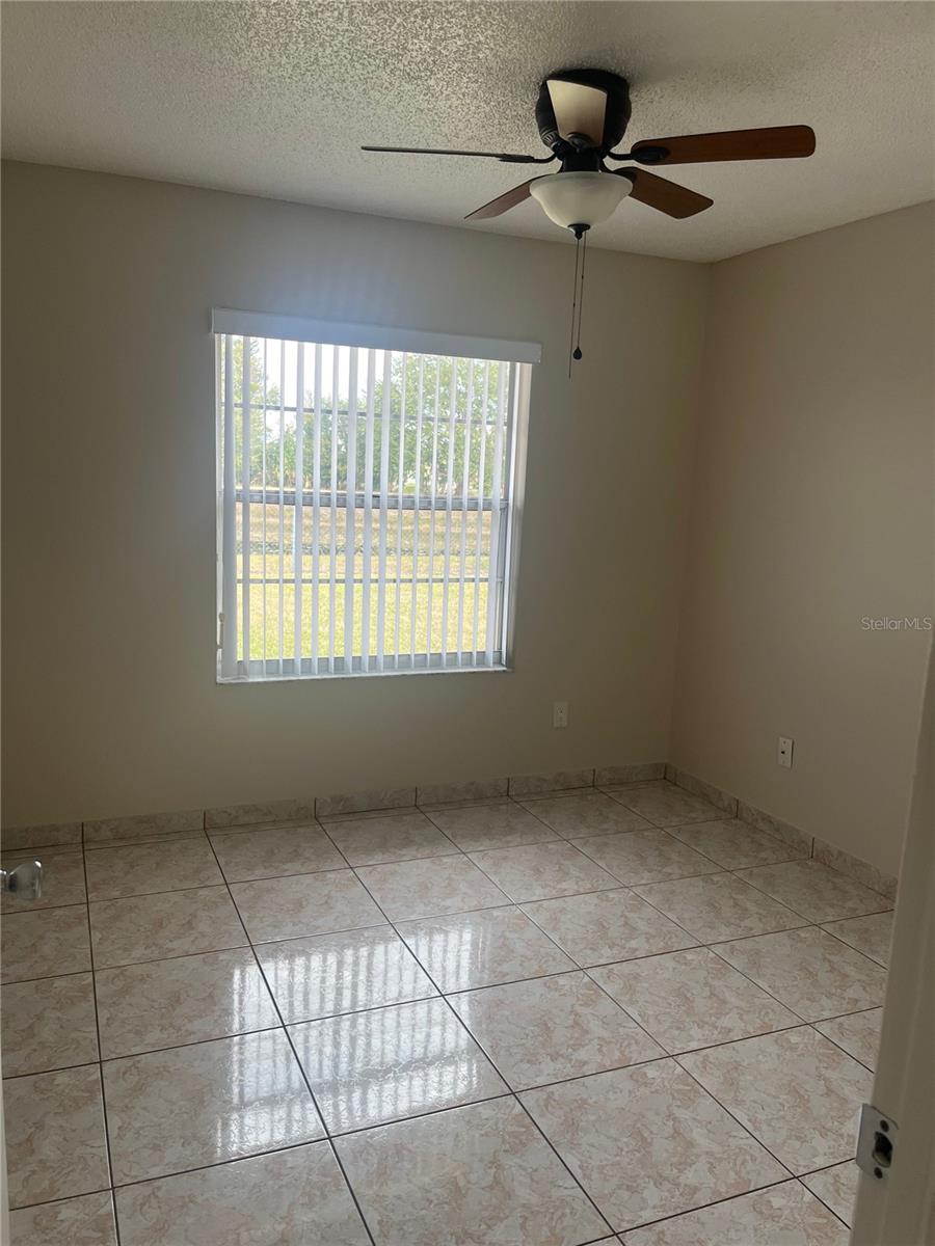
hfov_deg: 53.1
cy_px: 623
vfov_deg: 67.3
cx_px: 468
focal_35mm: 26
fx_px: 936
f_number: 1.6
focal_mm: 5.1
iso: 40
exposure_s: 1/121
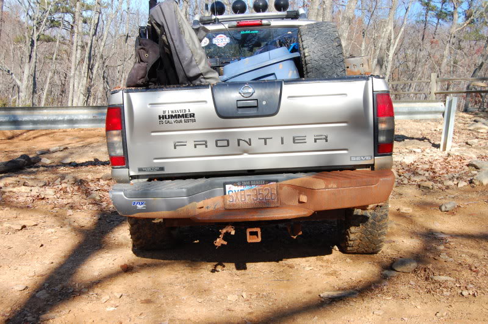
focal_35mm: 42
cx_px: 244
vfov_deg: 31.8
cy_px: 162
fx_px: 569
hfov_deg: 46.5
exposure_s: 1/400
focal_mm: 28
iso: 400
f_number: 8
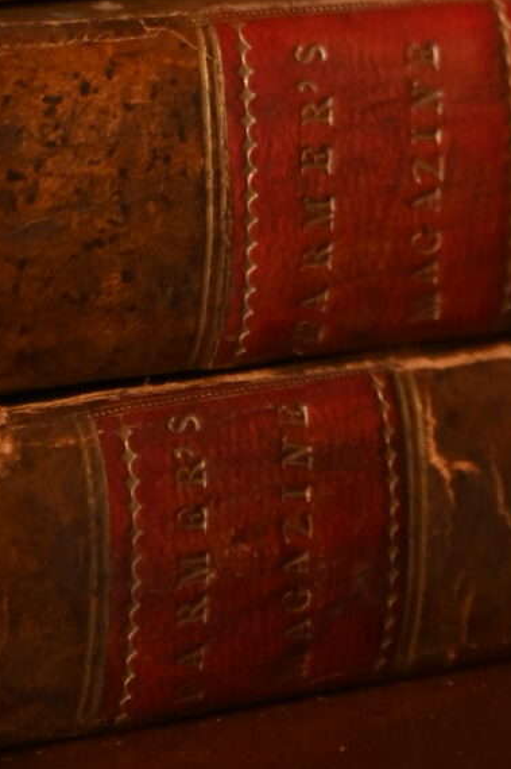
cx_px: 1095
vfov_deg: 7.2
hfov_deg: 4.9
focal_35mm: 274
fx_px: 5844
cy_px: -835
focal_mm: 61
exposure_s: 1/80
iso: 1250
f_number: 2.8
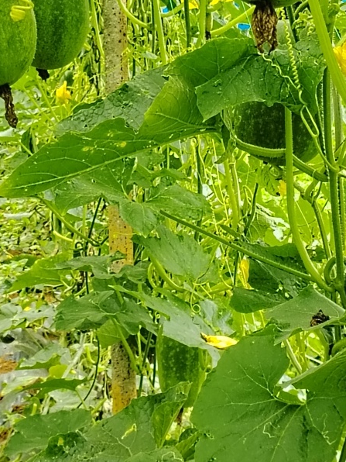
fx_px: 1719
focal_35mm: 129
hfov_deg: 11.5
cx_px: 70
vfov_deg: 15.1
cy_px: 57
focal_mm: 4.26
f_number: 1.8
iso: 118
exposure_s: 1/100
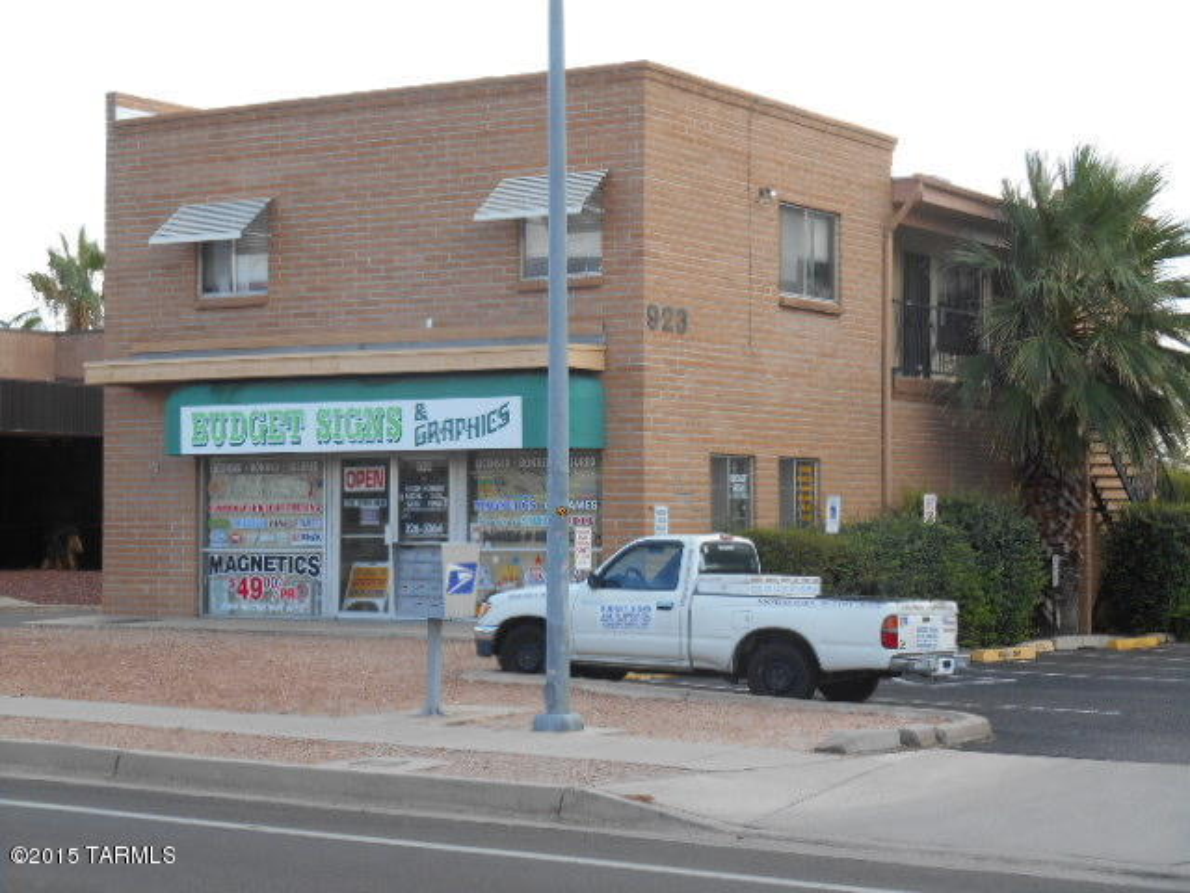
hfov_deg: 27.8
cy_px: 446
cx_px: 595
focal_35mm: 70
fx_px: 2406
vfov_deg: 21.0
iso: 80
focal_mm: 12.5
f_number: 4.5
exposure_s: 1/200
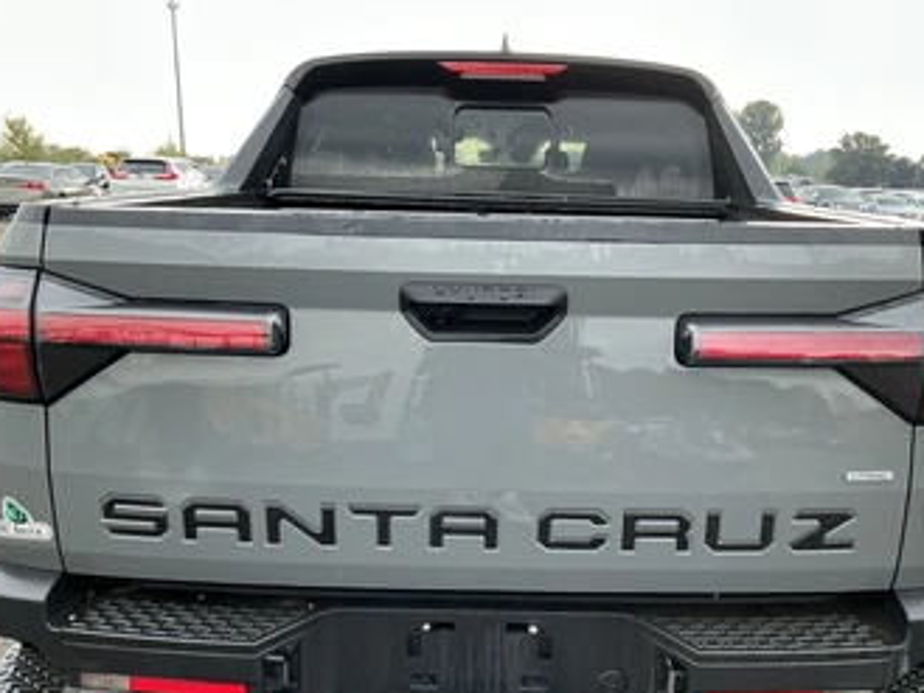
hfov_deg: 53.8
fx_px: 908
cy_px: 415
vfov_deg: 41.6
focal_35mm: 34
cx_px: 522
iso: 40
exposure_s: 1/122
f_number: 1.8
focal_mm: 3
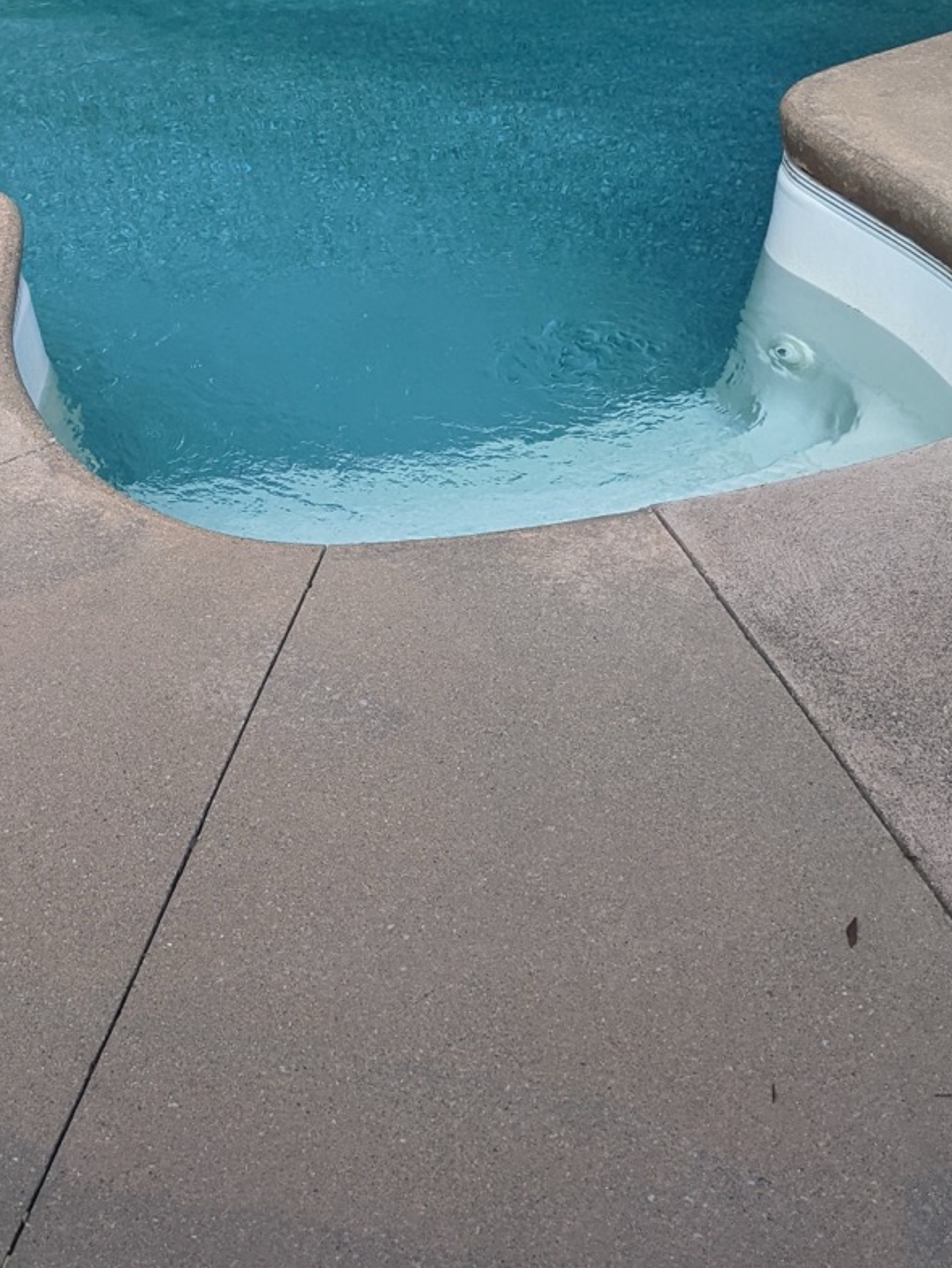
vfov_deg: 34.4
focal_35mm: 55
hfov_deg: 26.5
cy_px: 373
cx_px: 341
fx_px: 2016
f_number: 1.73
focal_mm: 4.38
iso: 50
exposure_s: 1/559
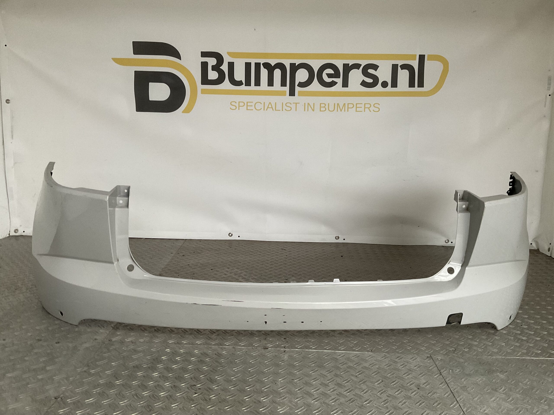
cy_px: 208
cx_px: 277
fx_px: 464
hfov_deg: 61.7
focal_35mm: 29
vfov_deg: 48.2
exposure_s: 1/50
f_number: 1.8
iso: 200
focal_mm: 3
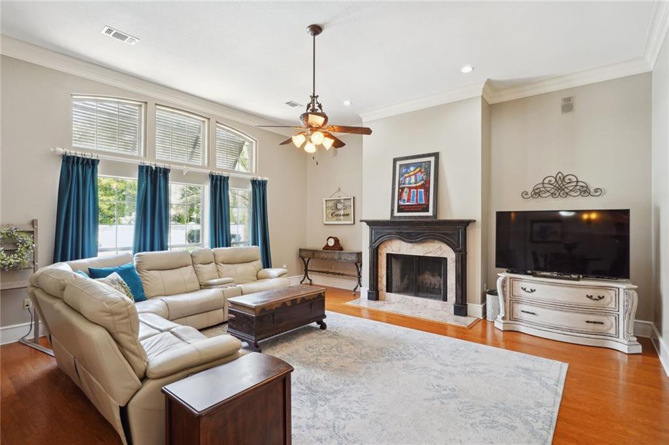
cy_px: 222
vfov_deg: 70.4
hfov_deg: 93.3
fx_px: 316
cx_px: 334
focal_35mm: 17
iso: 800
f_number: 11
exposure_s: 1/10
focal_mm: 17
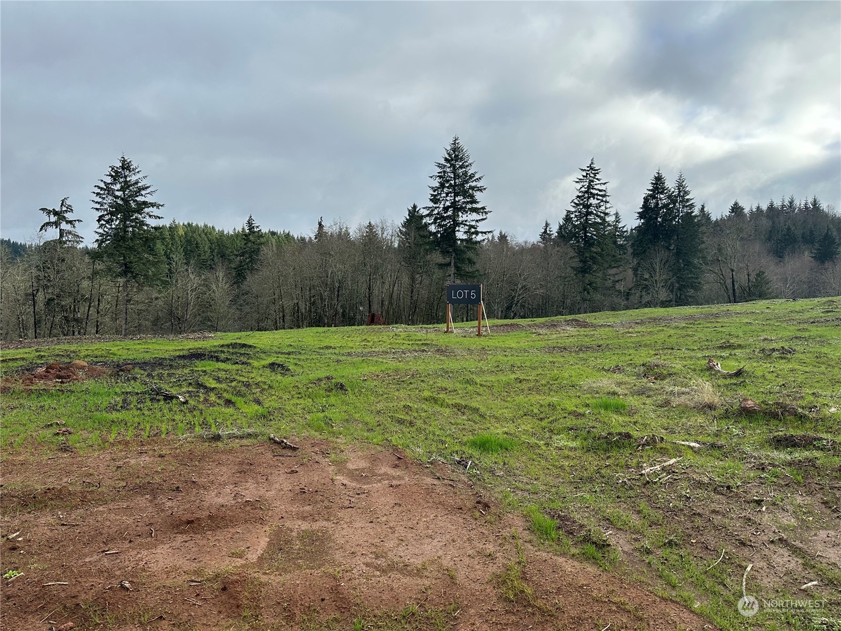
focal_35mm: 24
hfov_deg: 71.6
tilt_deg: -4.5
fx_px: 583
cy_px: 316
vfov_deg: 56.8
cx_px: 420
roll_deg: -0.2
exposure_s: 1/2591
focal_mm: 6.86
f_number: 1.78
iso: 80
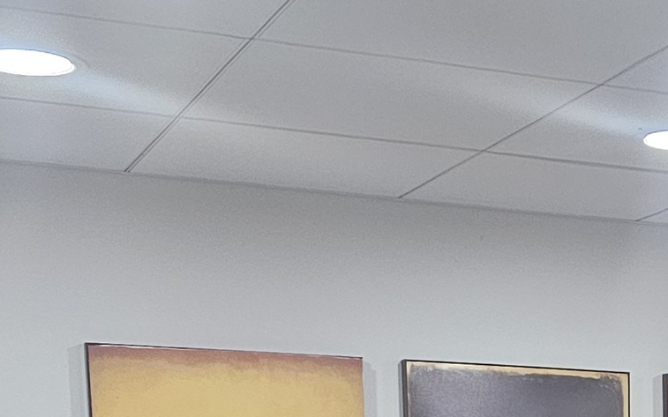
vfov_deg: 11.8
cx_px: 732
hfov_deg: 20.1
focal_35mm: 99
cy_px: 839
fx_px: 1802
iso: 320
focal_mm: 6.3
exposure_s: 1/120
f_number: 1.7
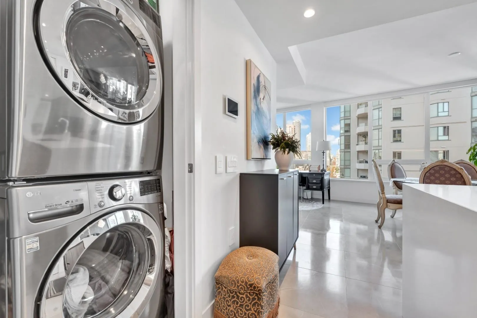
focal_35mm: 16
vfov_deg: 74.8
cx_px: 238
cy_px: 159
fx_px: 208
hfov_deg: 97.8
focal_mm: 15.7
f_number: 8
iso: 400
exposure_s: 1/60
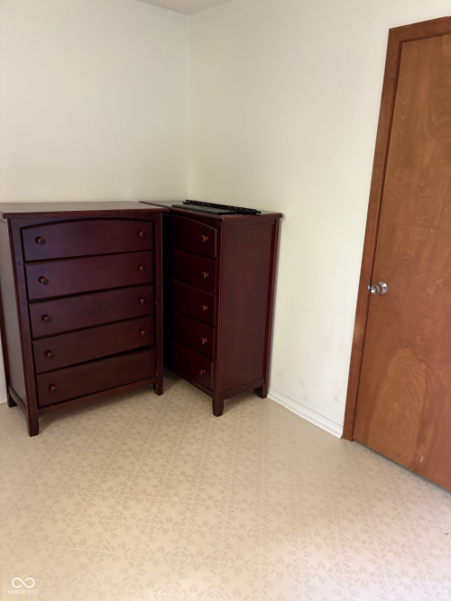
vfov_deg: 67.3
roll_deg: -2.0
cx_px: 226
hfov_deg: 53.0
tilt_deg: -14.6
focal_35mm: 26
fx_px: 452
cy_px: 300
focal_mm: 5.96
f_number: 1.6
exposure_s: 1/60
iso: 400
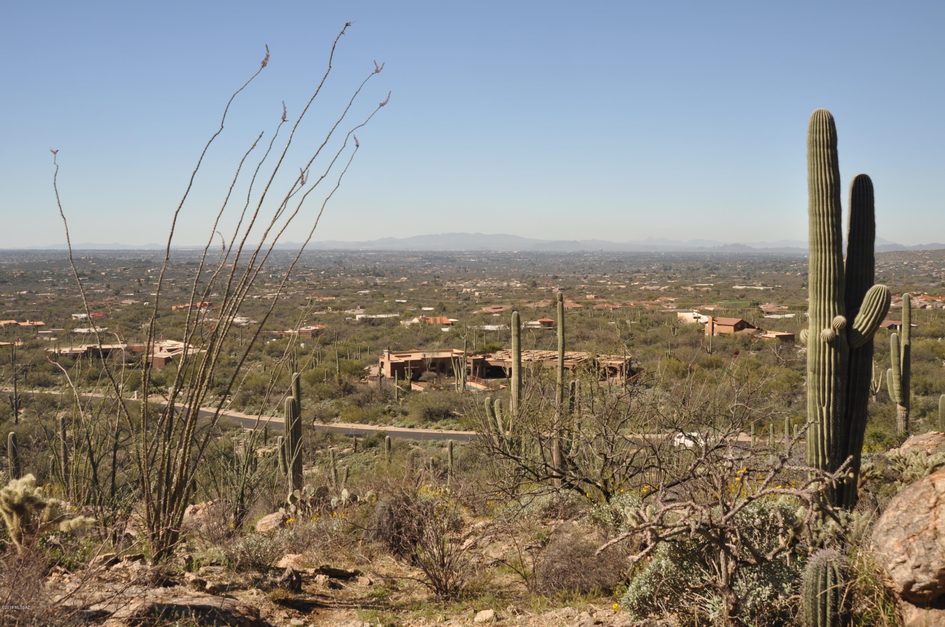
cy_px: 314
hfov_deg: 53.2
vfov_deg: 36.8
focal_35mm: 36
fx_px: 944
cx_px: 472
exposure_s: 1/250
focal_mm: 24
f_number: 8
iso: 200
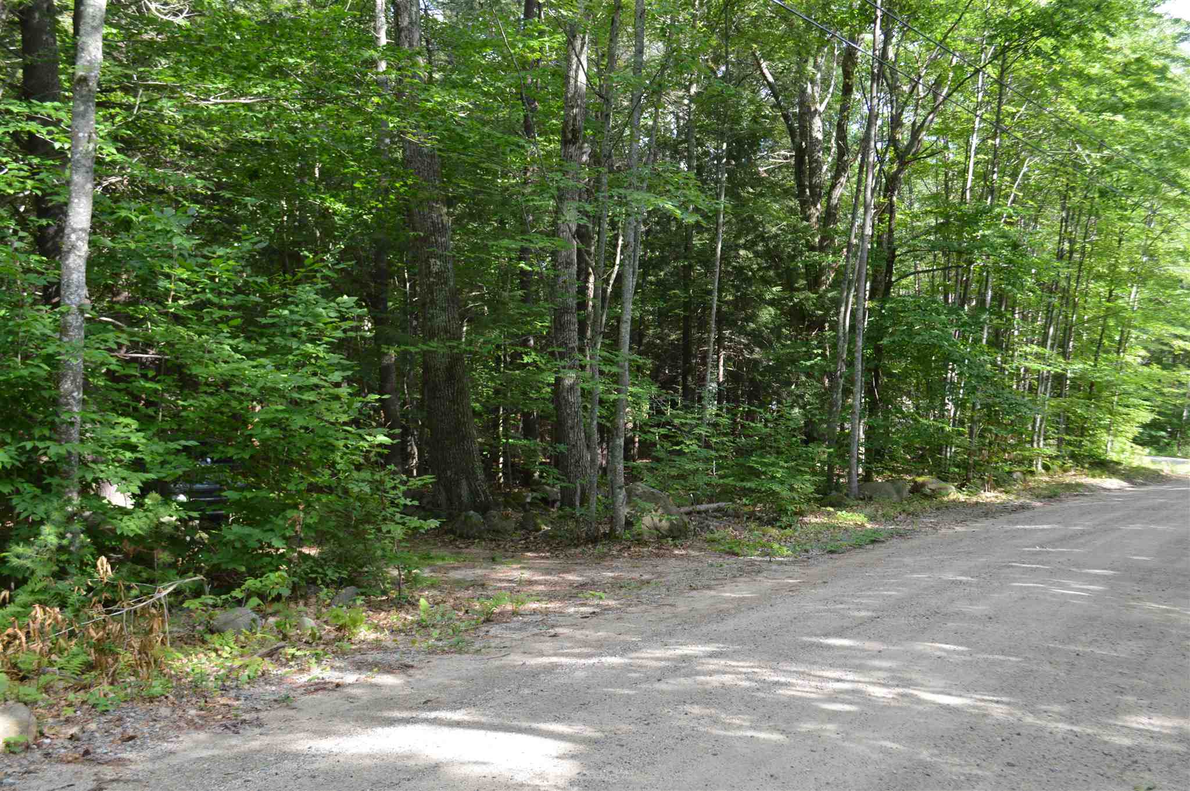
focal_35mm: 39
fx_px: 1288
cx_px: 595
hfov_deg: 49.6
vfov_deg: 34.1
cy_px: 396
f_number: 5.6
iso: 360
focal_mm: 26
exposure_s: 1/125
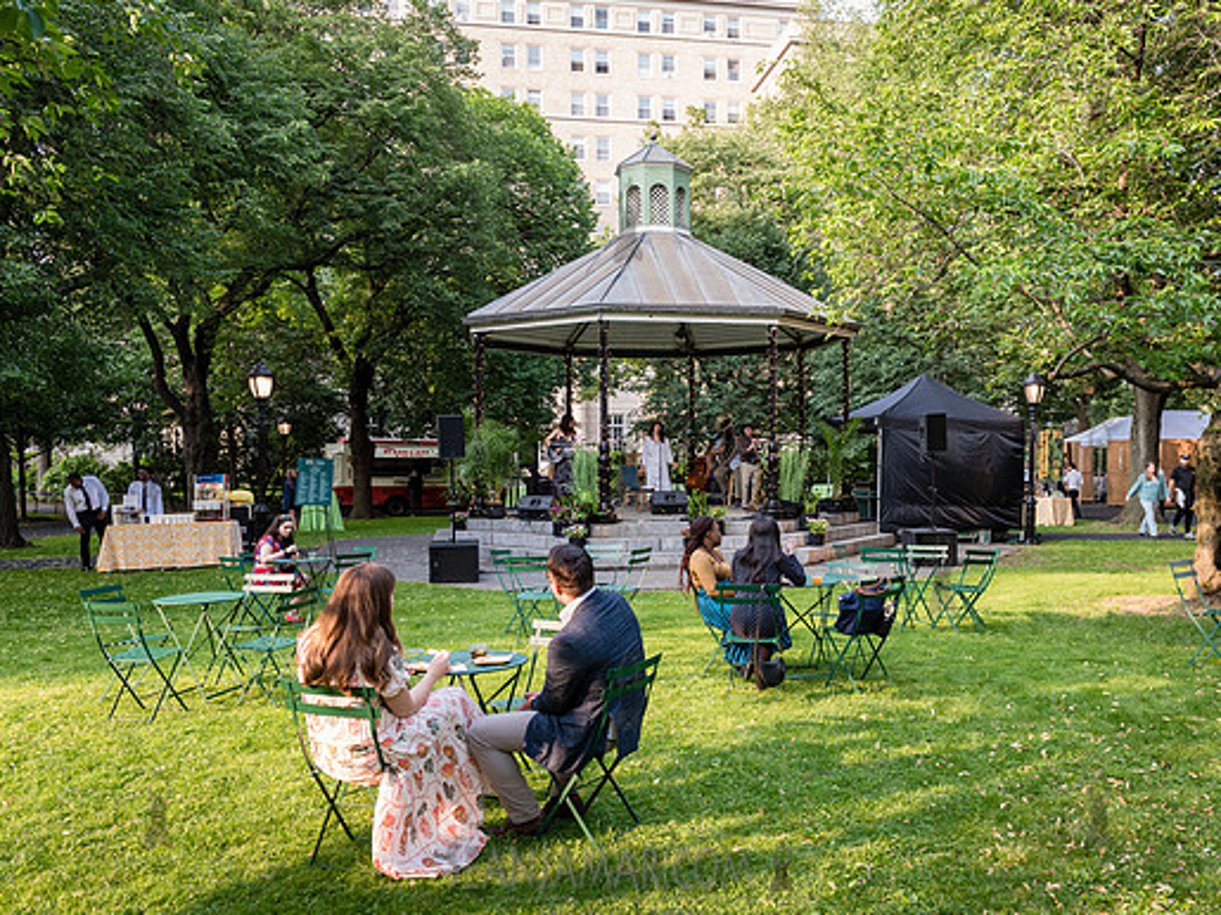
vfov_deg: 45.4
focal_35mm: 31
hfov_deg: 58.2
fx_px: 1093
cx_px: 688
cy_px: 483
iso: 500
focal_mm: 26
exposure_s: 1/250
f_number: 3.5
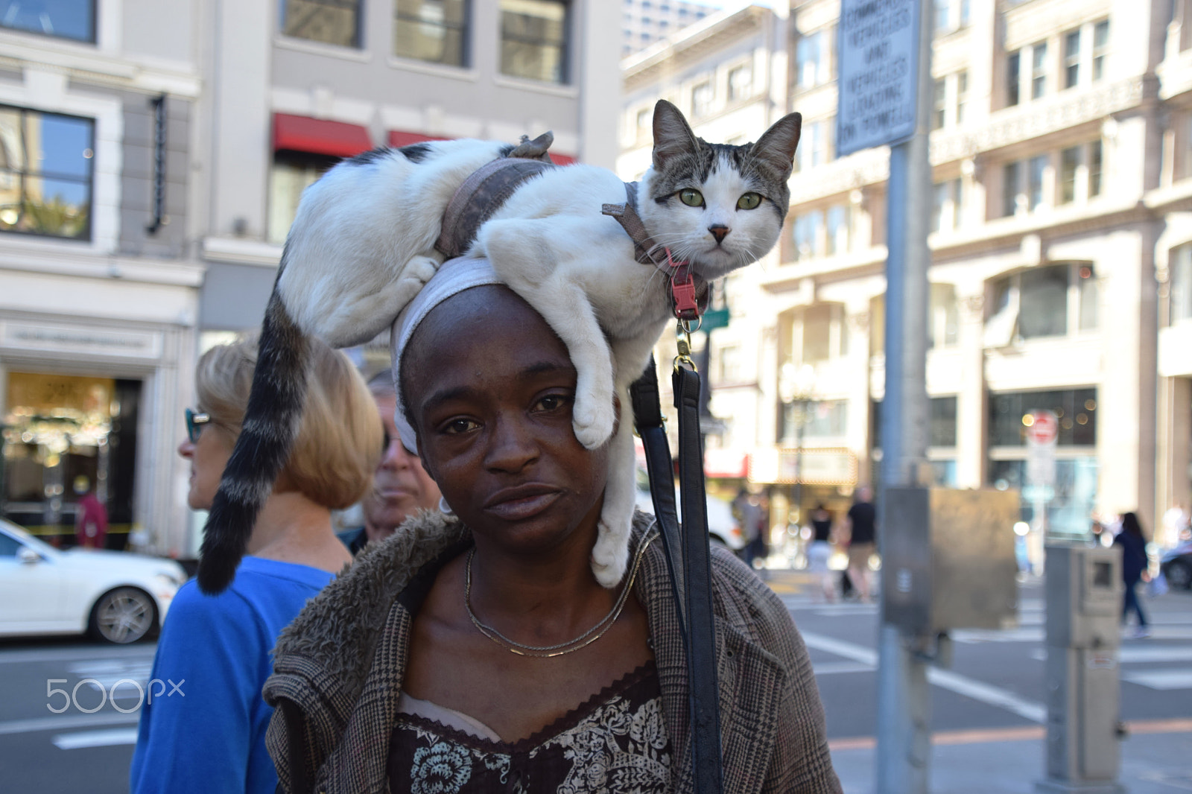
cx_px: 596
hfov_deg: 43.6
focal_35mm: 45
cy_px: 397
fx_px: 1490
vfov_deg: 29.9
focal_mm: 30
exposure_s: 1/320
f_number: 4.5
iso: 200
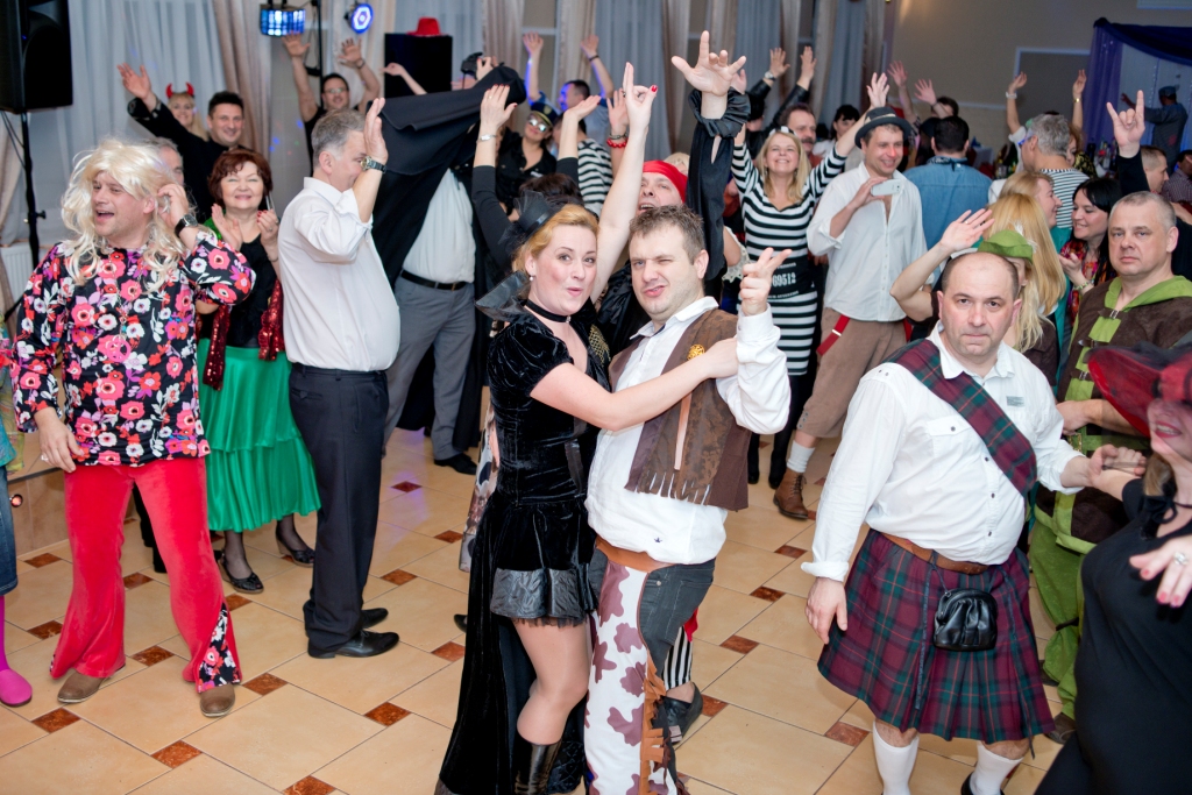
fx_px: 1159
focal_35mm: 35
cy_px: 398
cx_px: 596
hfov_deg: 54.4
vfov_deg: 37.9
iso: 320
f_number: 3.2
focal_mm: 35
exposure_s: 1/320
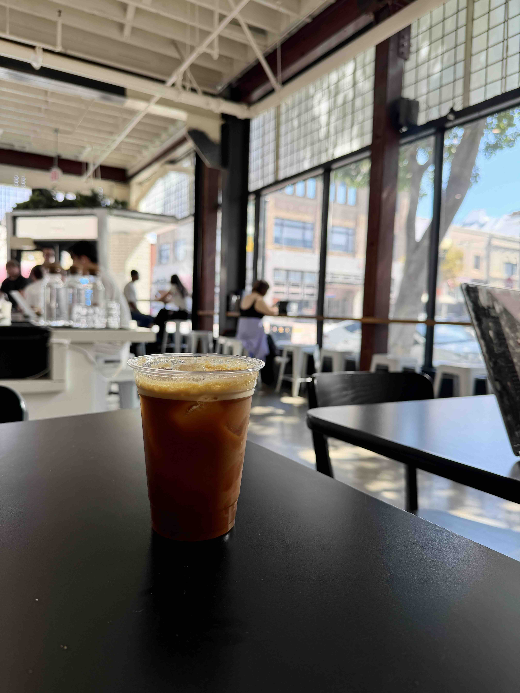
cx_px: 260
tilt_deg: -0.9
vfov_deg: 71.6
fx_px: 481
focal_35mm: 24
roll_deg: -1.8
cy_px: 346
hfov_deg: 56.8
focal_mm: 6.76
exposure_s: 1/284
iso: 80
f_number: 1.78
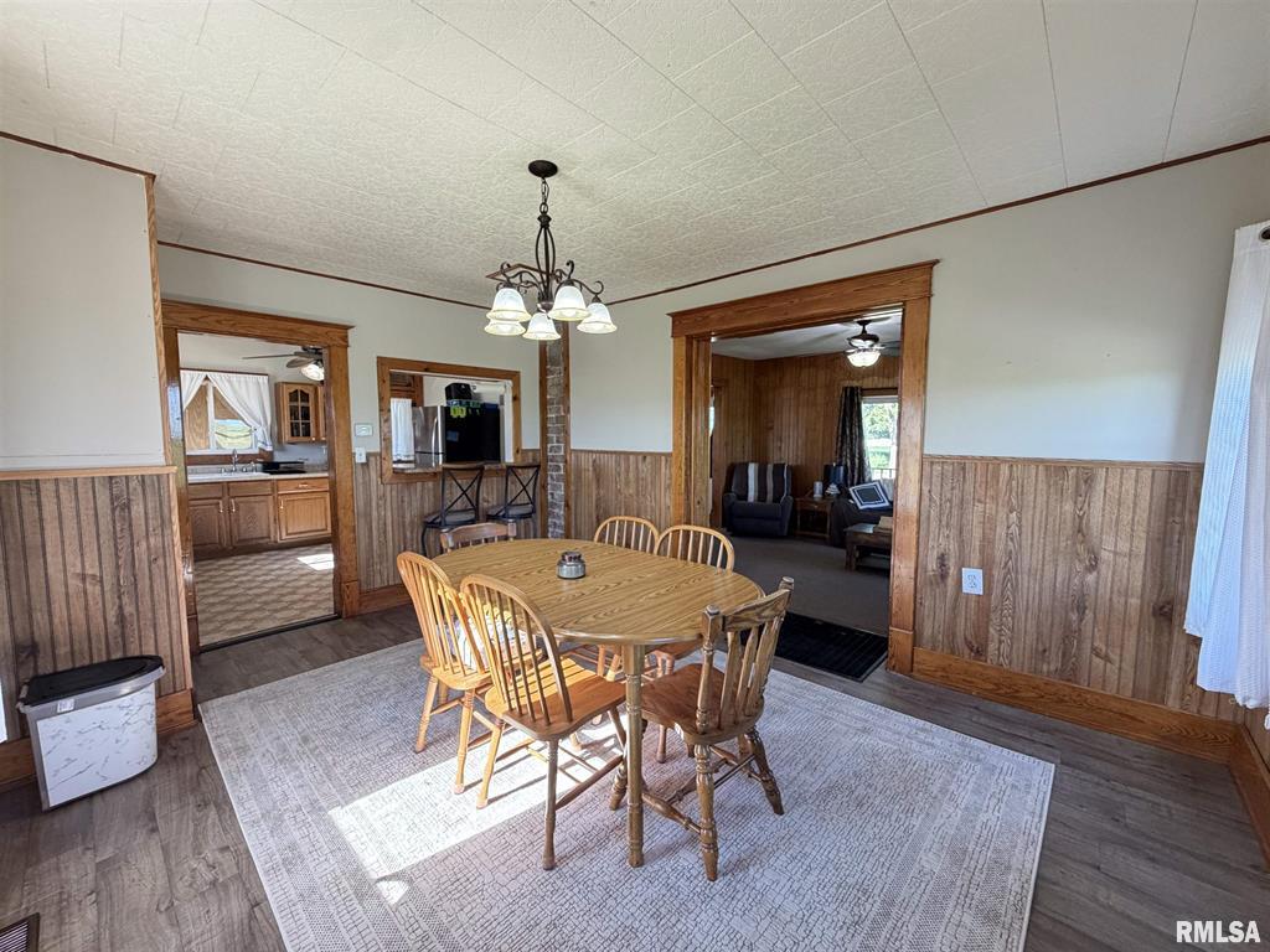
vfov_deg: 85.7
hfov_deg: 102.1
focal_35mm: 14
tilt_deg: -4.6
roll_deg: -0.4
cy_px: 476
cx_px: 635
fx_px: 514
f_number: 2.2
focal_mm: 2.22
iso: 320
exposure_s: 1/120
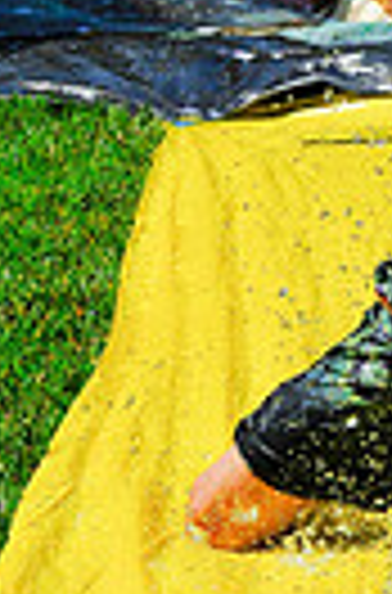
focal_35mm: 359
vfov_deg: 5.8
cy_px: 374
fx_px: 5910
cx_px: 565
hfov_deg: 3.8
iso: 400
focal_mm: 70
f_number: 13
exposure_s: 1/1000
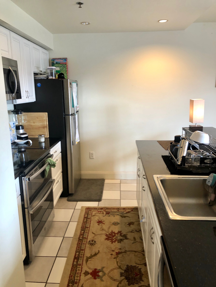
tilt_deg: -14.1
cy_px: 144
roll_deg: +0.8
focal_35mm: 28
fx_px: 233
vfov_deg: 63.4
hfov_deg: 49.7
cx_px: 108
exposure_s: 1/20
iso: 40
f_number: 1.8
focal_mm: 4
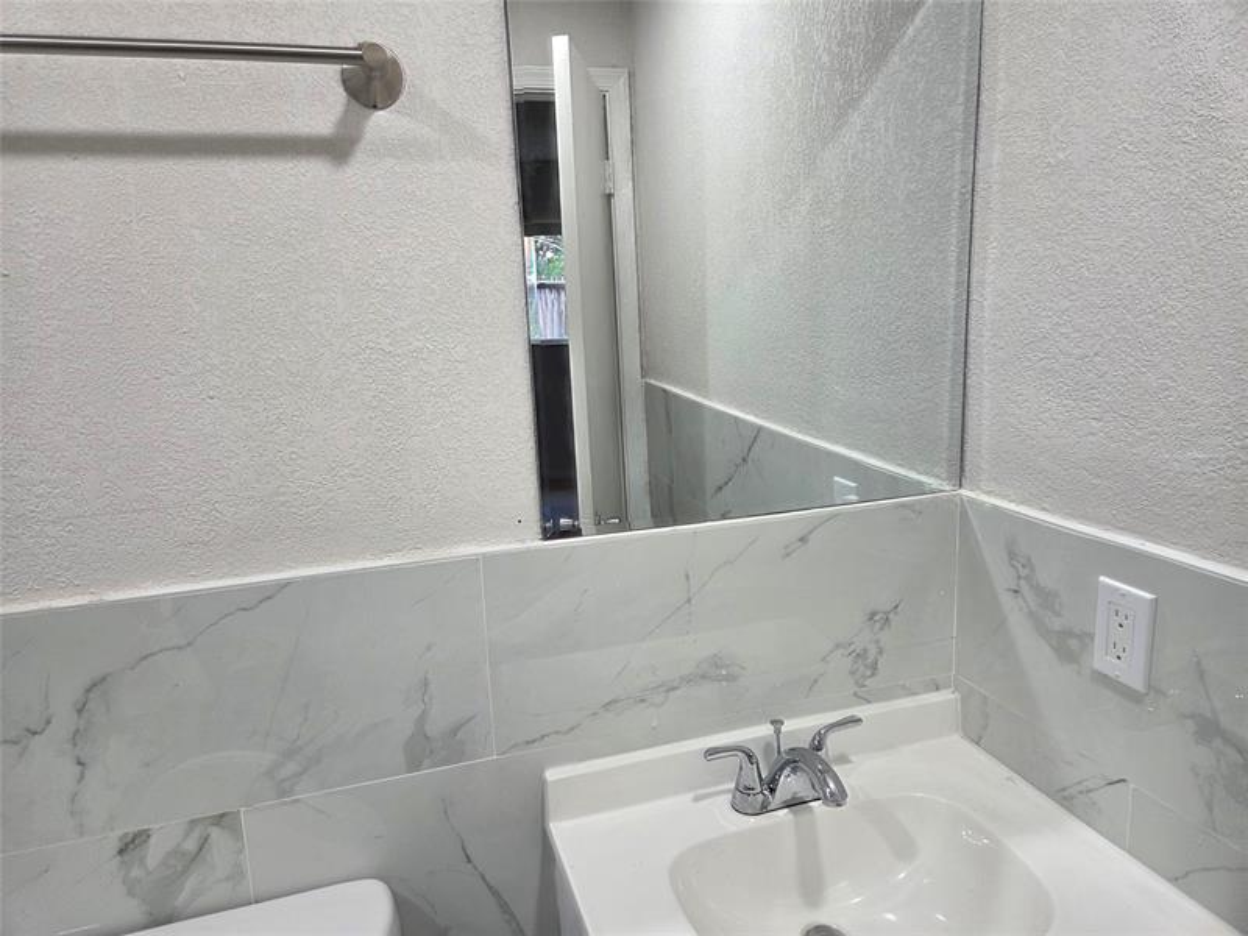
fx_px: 829
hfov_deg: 73.9
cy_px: 468
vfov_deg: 58.9
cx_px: 624
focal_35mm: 23
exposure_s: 1/120
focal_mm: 5.4
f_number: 1.8
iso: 160
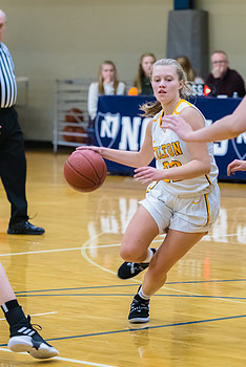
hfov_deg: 5.9
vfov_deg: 8.8
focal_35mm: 235
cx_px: 132
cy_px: 178
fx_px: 2404
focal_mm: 122
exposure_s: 1/400
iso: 3200
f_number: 3.2
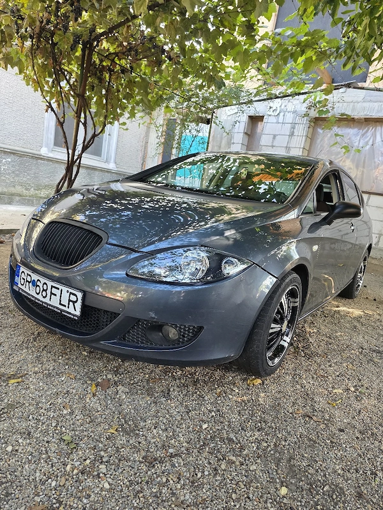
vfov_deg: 73.9
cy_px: 255
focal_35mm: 23
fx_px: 339
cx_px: 192
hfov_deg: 58.9
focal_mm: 6.3
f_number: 1.7
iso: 125
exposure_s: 1/182
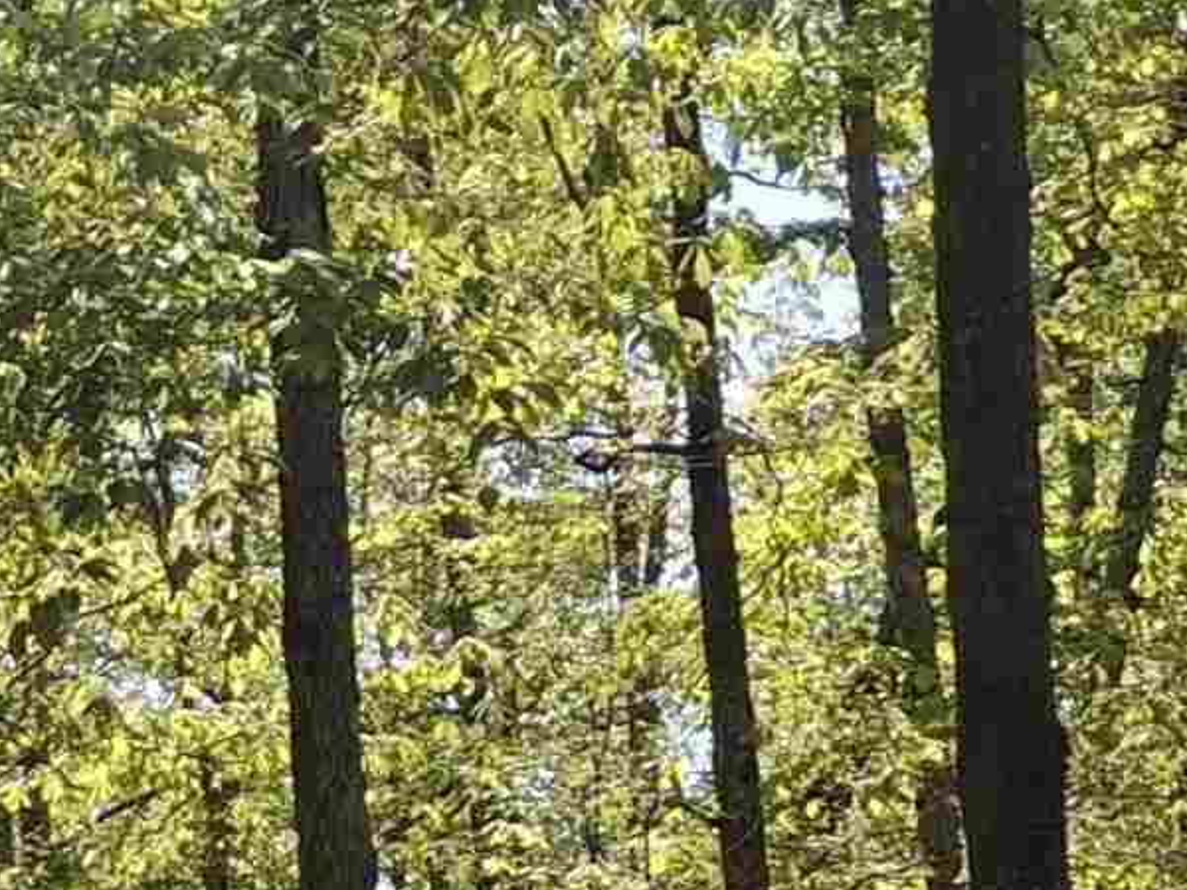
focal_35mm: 128
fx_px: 4389
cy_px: 914
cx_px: -1726
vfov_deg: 11.5
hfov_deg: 12.1
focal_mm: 4.69
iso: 32
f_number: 1.8
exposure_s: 1/1429
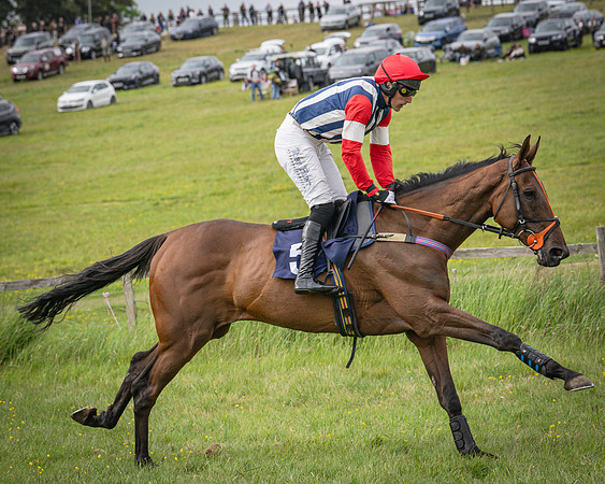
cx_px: 280
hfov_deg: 12.4
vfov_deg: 9.9
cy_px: 242
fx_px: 2783
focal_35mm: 155
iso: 400
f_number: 4.5
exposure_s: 1/1600
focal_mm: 92
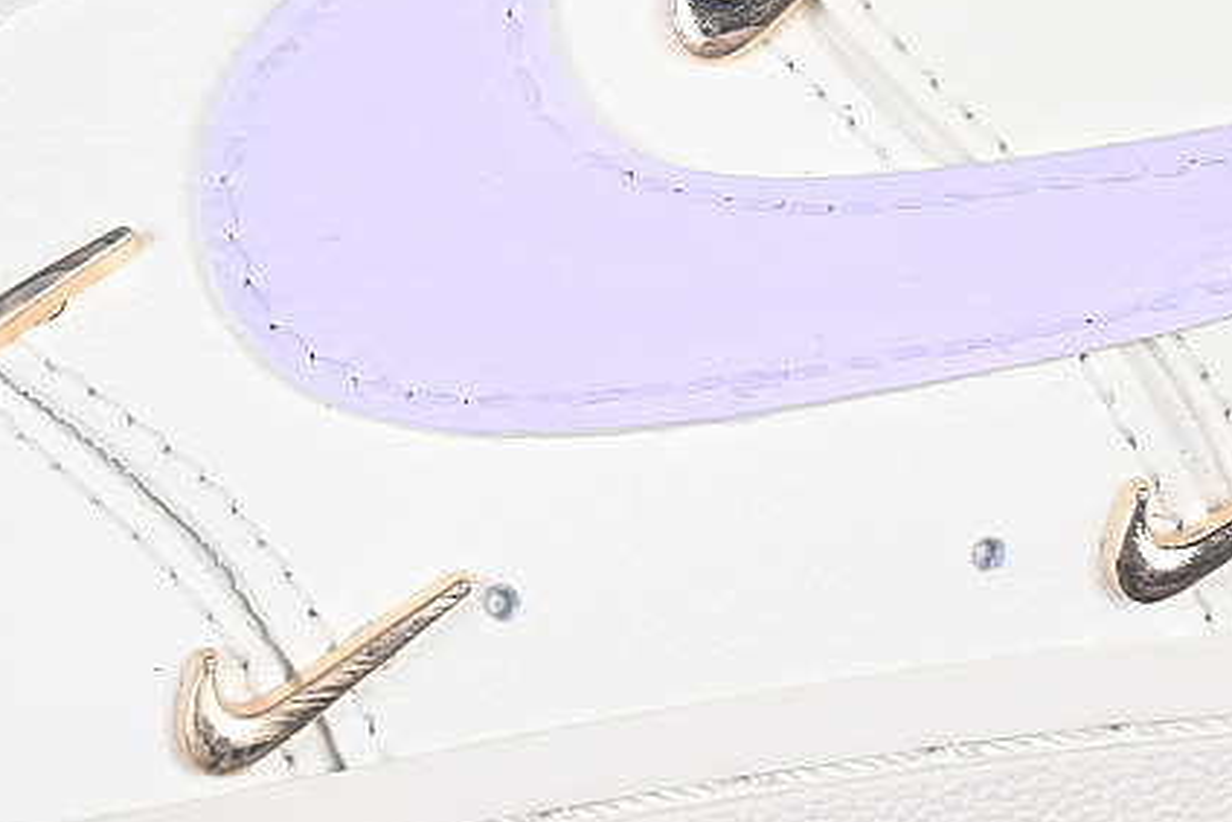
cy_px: 288
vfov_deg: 7.2
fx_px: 6538
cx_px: 538
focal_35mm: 191
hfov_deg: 10.8
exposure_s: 1/80
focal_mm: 50
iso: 160
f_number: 7.1
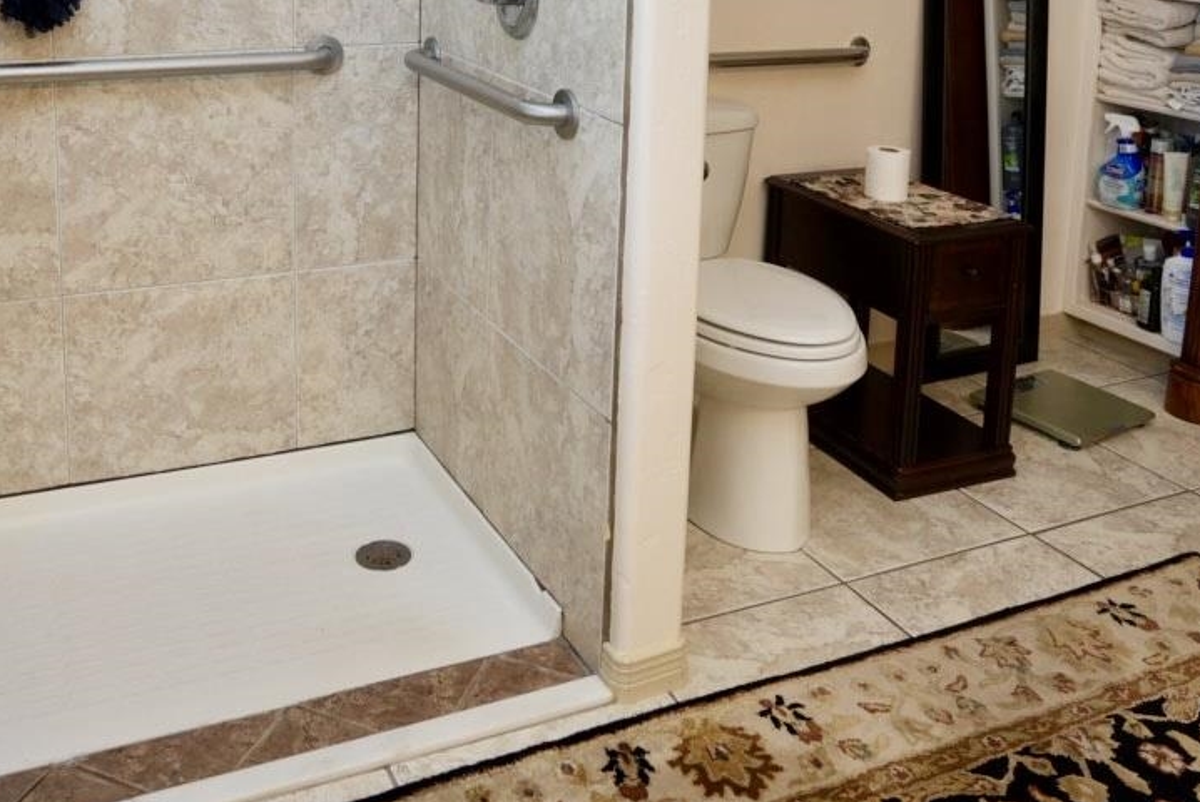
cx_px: 463
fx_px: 1201
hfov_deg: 52.6
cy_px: 33
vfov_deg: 34.2
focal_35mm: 36
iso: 1600
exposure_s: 1/160
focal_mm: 16
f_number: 4
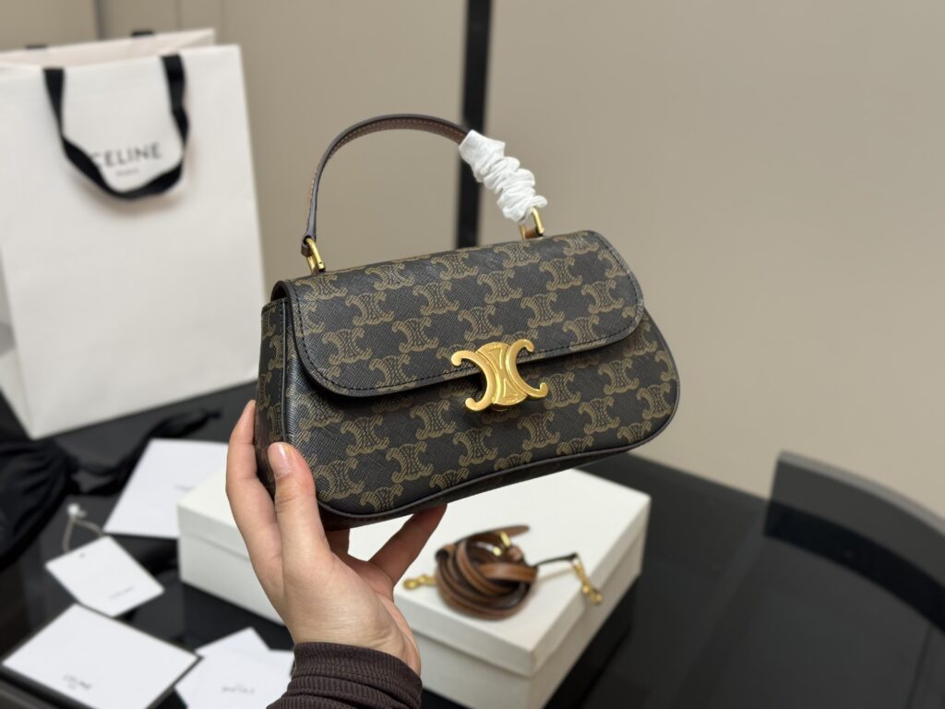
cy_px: 354
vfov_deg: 30.3
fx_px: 1310
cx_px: 472
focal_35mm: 48
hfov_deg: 39.7
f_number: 1.78
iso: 100
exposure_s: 1/79
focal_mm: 6.76
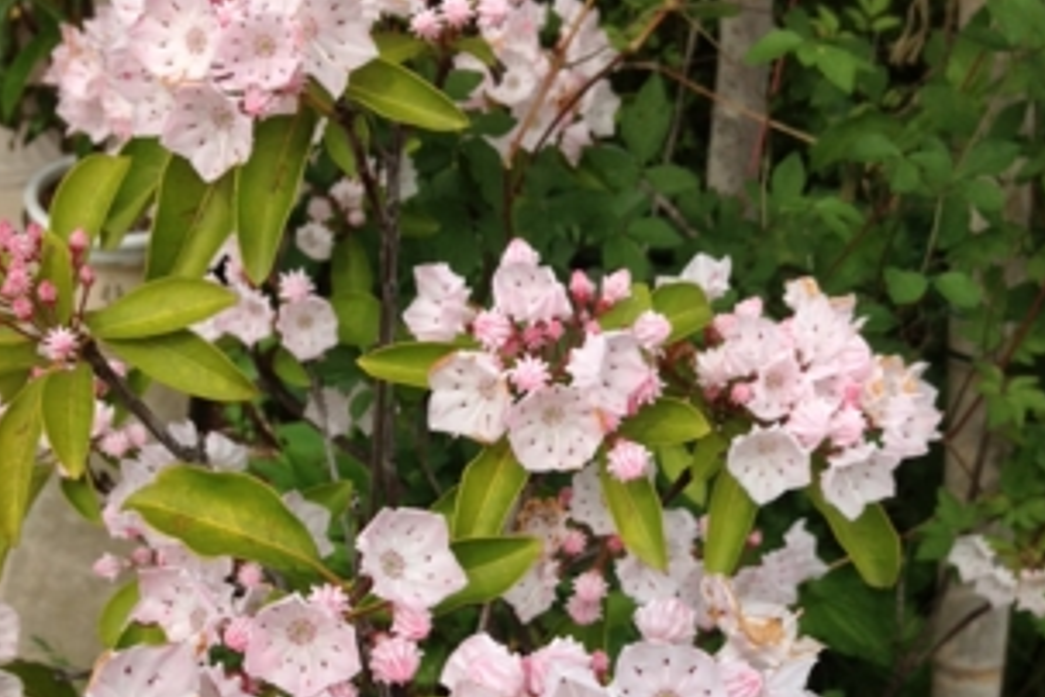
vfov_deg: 23.8
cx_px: 517
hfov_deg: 36.9
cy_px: 718
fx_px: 1567
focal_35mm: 54
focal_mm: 4.28
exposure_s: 1/1209
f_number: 2.4
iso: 80
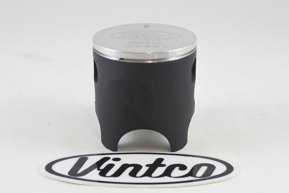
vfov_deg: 35.9
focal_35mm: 37
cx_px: 144
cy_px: 96
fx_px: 297
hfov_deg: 51.9
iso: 400
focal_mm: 14
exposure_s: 1/125
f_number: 4
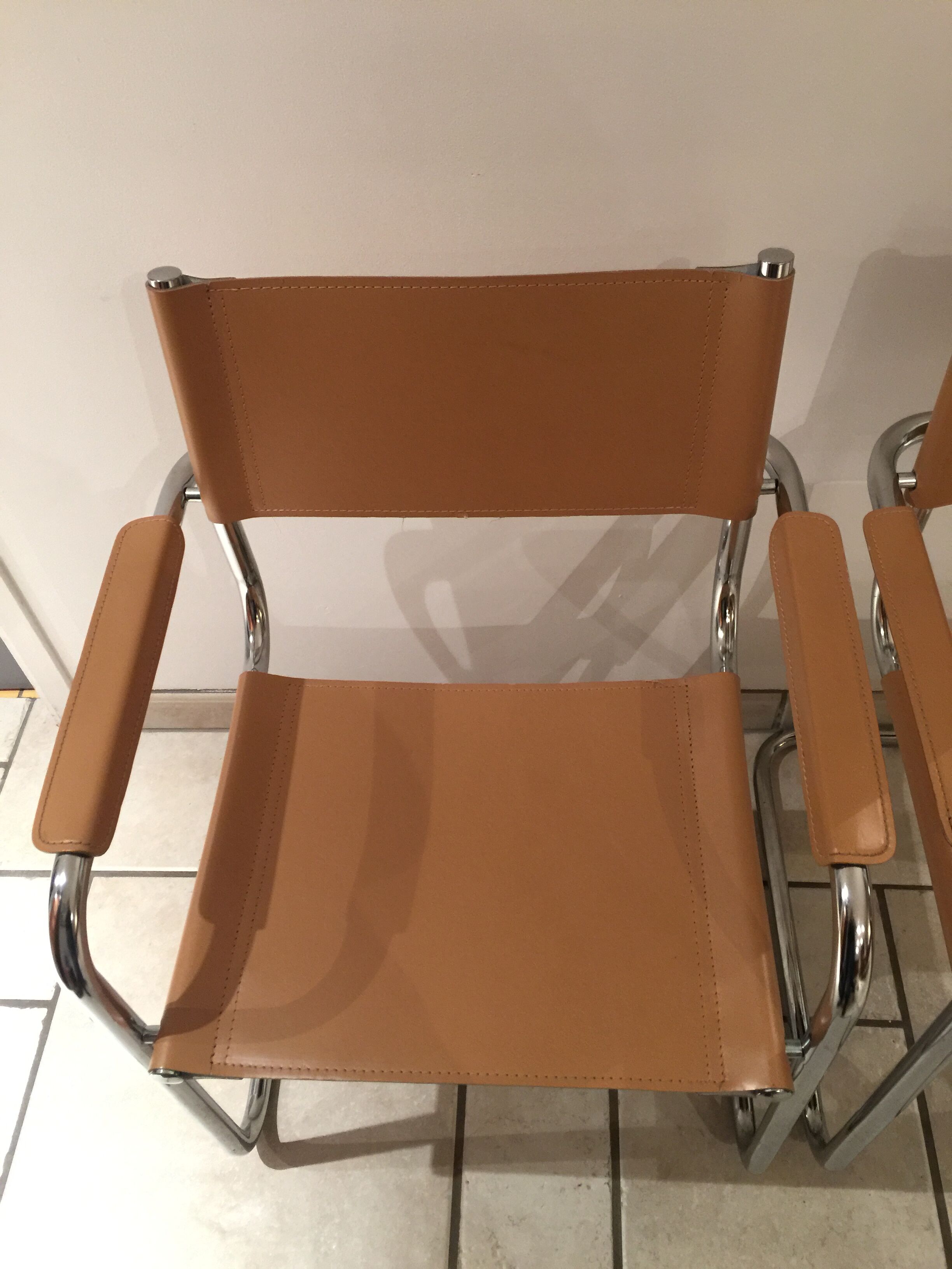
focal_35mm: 29
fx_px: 1063
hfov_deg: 48.2
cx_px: 476
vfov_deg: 61.7
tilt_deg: -49.9
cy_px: 634
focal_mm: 4.15
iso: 125
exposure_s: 1/10
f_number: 2.2
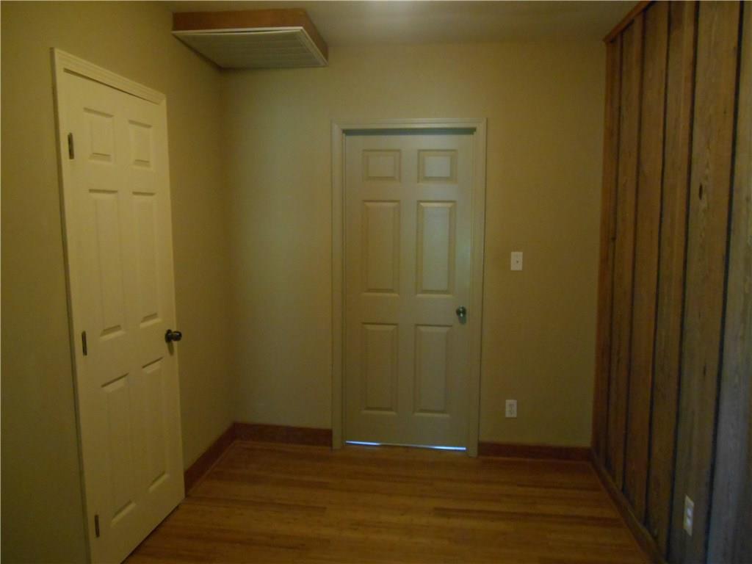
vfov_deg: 53.1
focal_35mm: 26
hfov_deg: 67.3
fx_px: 565
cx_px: 376
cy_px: 282
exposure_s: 1/15
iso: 560
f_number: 3.4
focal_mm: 4.7
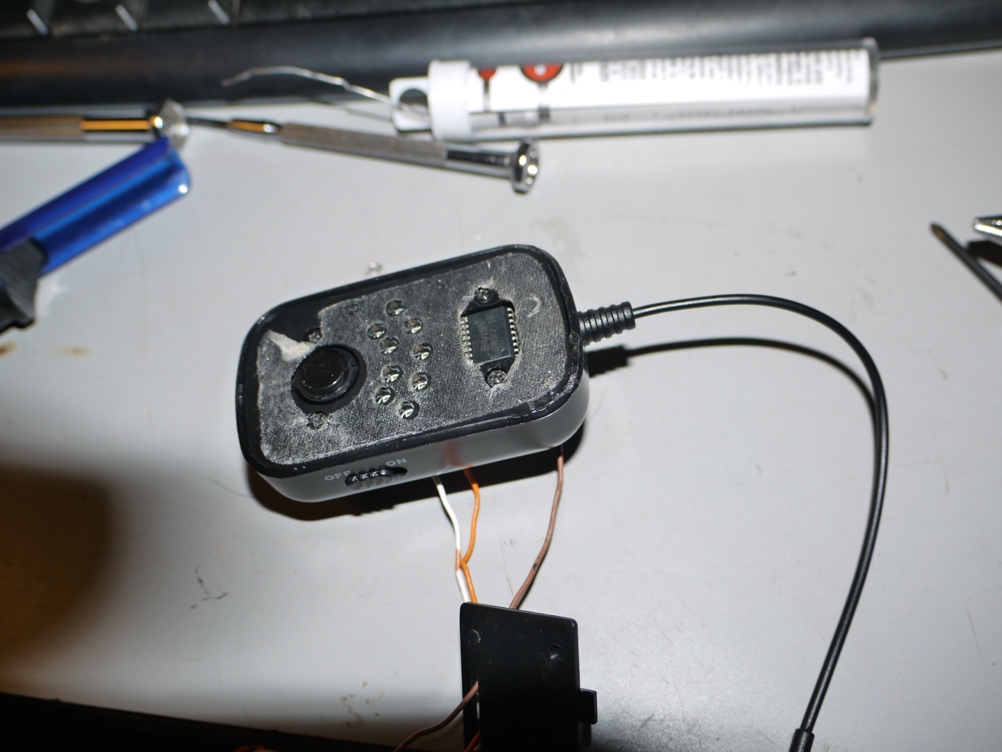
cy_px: 376
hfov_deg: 54.0
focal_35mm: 34
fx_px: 984
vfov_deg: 41.8
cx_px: 501
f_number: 3.8
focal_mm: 17
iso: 160
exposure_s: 1/125
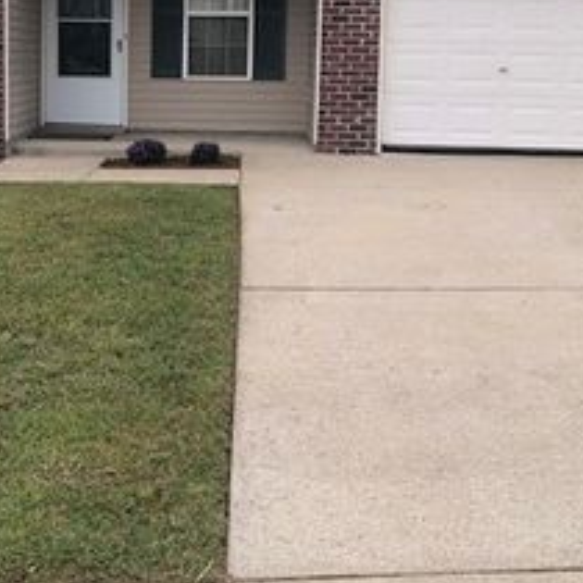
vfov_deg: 28.6
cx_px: 142
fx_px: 1124
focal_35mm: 59
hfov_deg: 28.6
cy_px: 132
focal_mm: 3.99
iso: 20
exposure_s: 1/873
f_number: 1.8
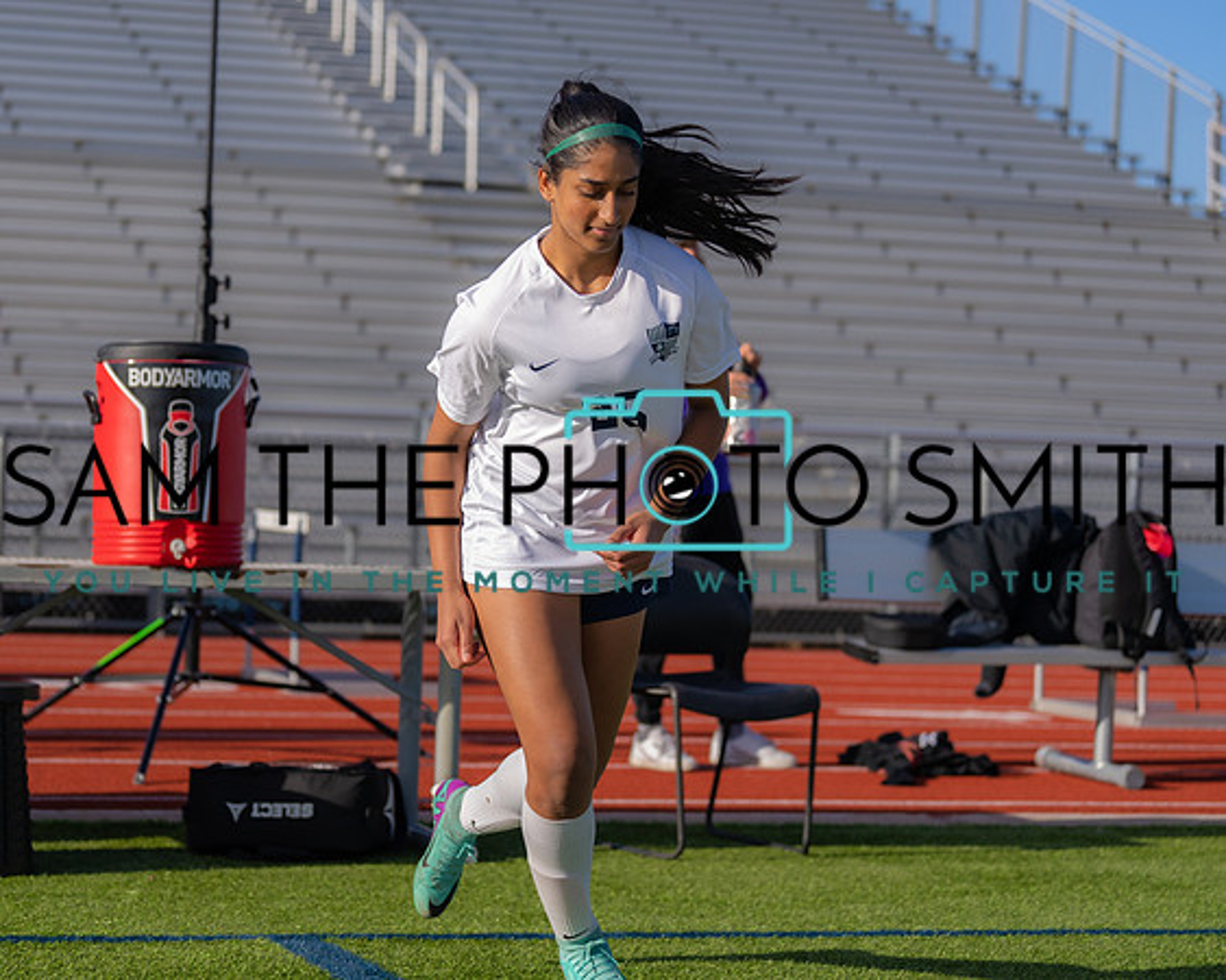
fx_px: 3167
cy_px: 437
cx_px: 411
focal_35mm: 87
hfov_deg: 21.8
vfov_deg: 17.6
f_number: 2.8
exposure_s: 1/3200
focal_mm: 70
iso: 200
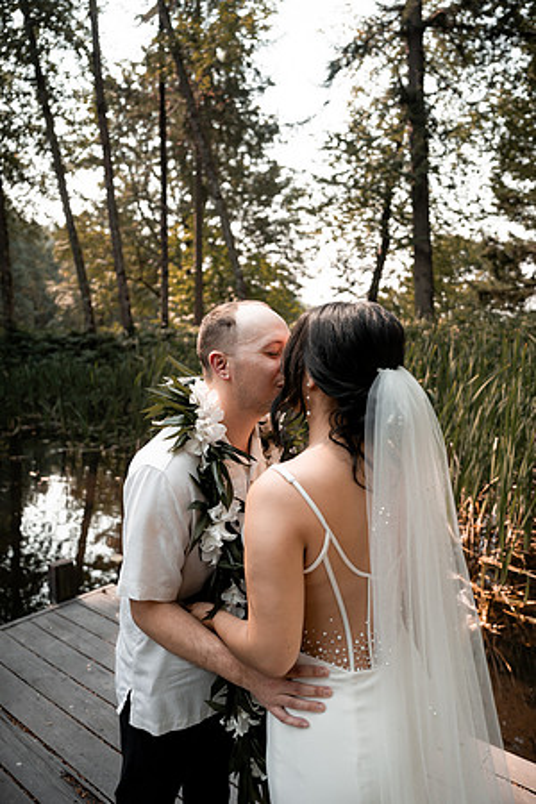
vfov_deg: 73.7
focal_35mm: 24
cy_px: 402
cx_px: 268
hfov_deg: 53.1
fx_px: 536
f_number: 2.8
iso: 160
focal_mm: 24
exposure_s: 1/1000
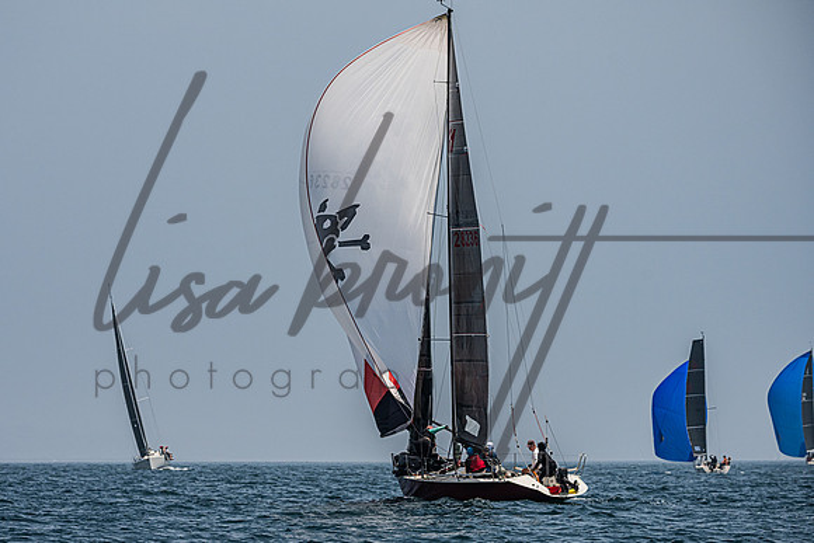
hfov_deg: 10.4
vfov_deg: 6.9
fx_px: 4475
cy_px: 303
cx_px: 335
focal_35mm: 198
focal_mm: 165
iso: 400
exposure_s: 1/5000
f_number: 6.3
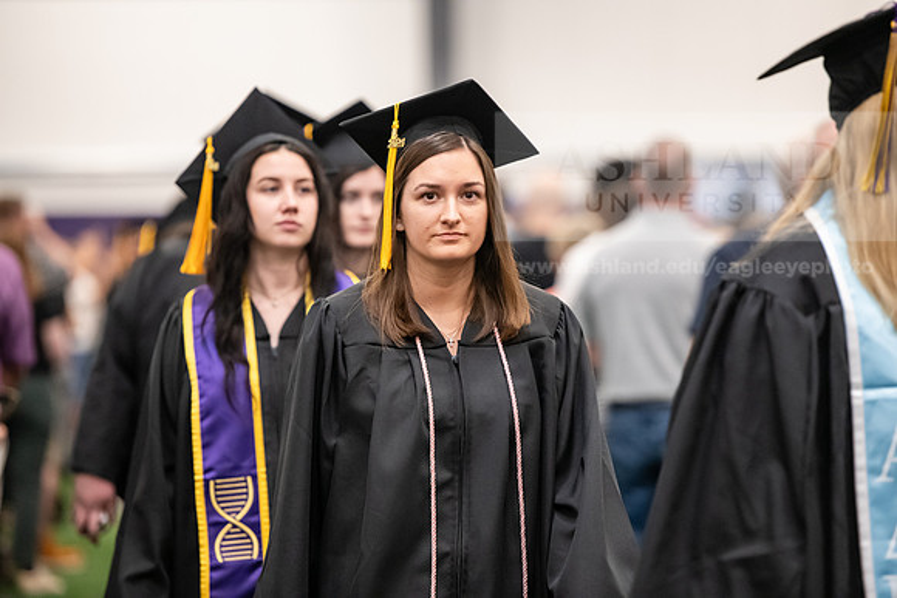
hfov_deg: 11.4
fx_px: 4486
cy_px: 299
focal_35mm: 180
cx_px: 448
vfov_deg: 7.6
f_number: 3.2
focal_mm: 180
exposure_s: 1/200
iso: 3200
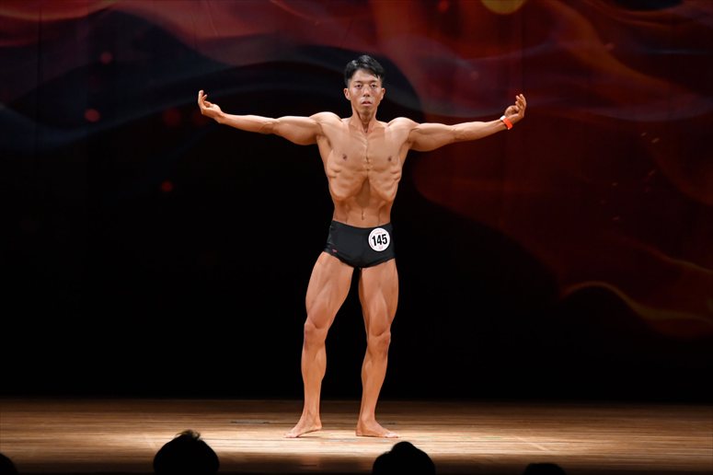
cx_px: 356
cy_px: 238
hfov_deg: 9.2
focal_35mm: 225
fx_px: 4454
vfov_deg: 6.1
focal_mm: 150
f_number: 5.6
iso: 3200
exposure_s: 1/400
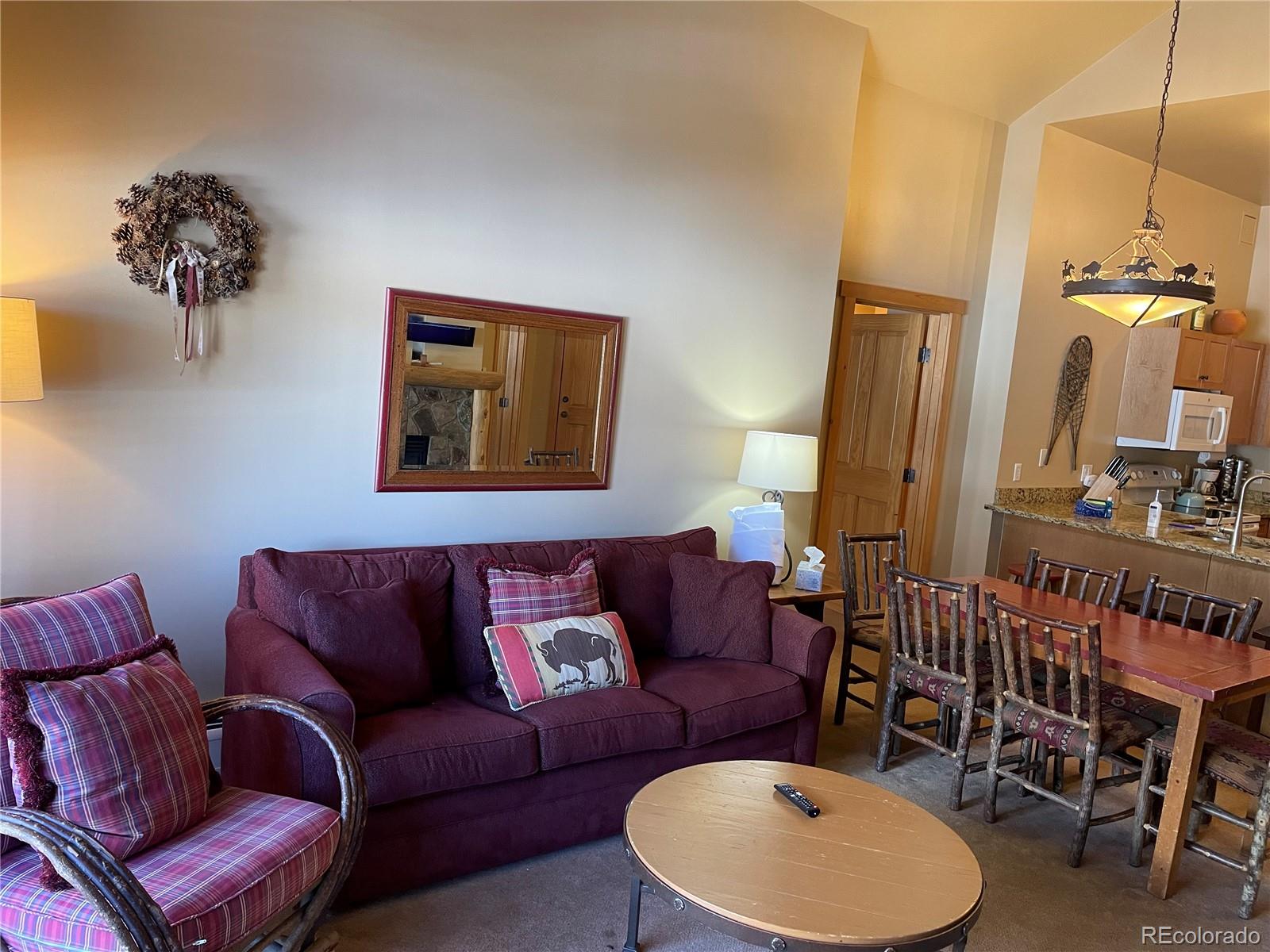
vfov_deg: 53.1
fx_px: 954
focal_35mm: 26
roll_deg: -5.0
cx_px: 635
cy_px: 476
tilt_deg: -4.6
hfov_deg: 67.3
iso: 125
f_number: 1.6
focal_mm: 4.2
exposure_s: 1/60
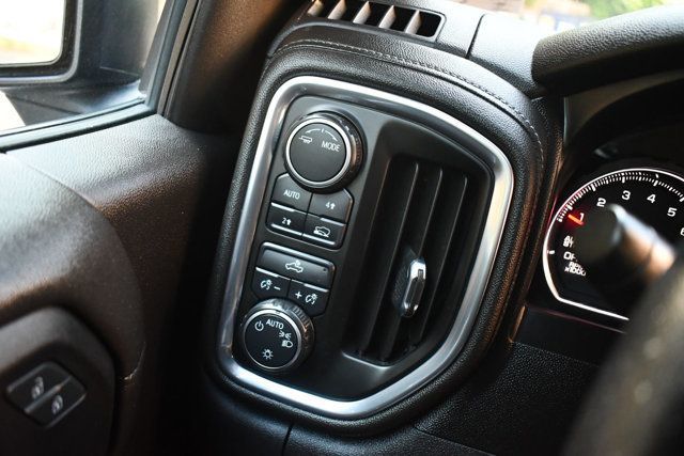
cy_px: 228
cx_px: 342
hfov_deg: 57.2
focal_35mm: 33
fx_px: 627
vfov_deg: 40.0
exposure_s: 1/125
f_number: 3.8
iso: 2800
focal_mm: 22
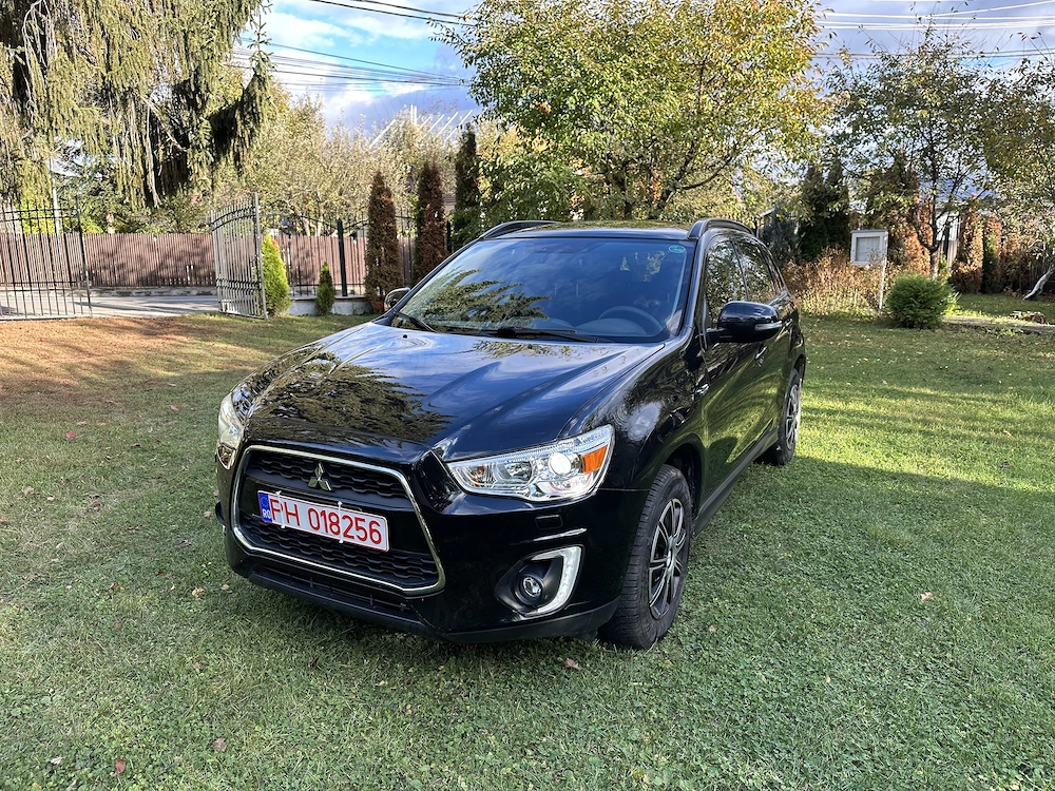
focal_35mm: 24
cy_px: 396
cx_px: 528
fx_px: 731
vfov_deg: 56.8
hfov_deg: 71.6
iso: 100
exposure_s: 1/452
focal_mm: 6.86
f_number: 1.78
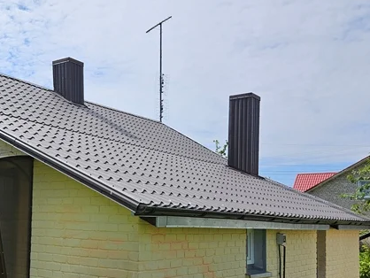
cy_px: 180
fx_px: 471
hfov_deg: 40.9
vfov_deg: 32.7
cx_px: 67
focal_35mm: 44
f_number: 1.8
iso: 25
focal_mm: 5.4
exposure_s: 1/3935
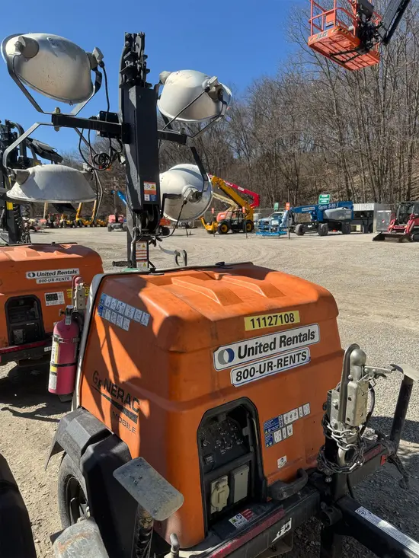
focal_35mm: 24
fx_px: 387
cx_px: 210
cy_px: 279
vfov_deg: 71.6
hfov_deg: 56.8
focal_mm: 6.76
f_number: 1.78
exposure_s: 1/3413
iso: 80
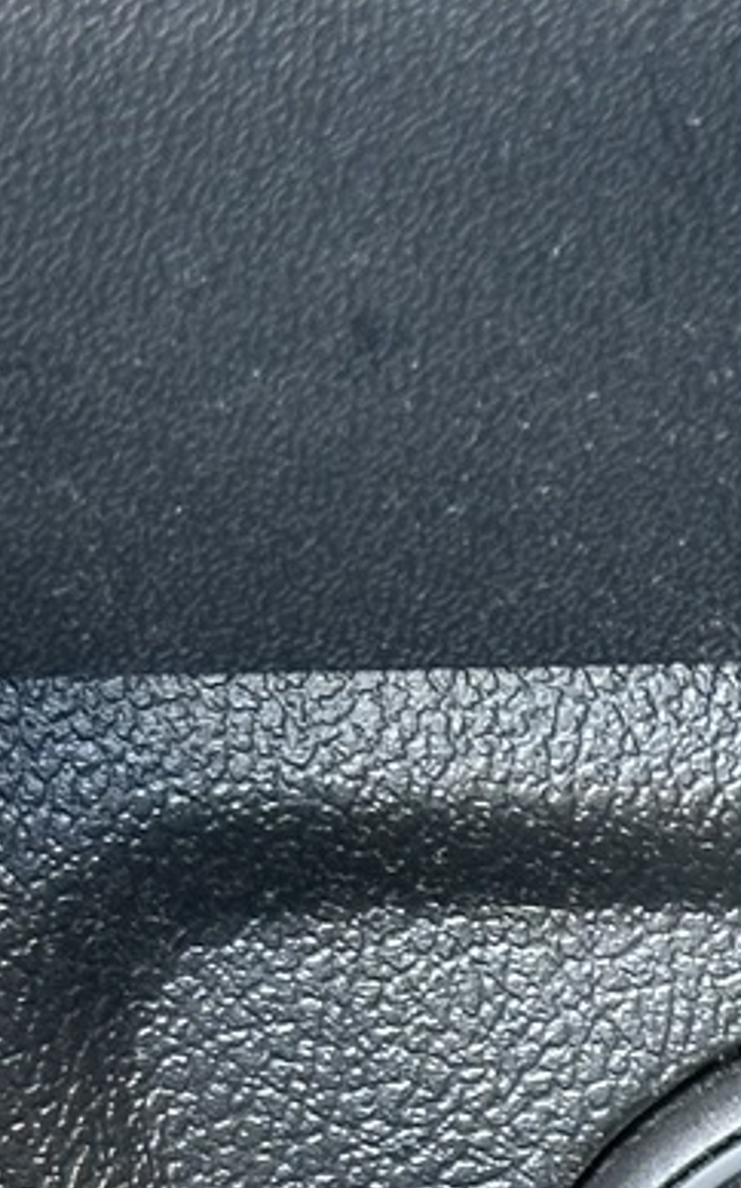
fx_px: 6116
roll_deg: -4.3
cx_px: 1225
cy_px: 1516
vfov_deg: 10.9
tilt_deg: -31.9
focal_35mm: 189
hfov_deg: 6.8
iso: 160
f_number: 1.78
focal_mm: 6.86
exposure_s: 1/60
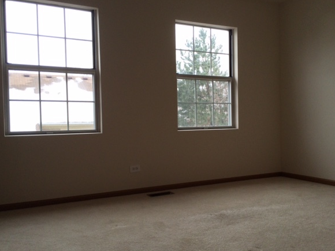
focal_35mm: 32
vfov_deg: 44.1
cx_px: 173
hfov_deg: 56.8
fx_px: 310
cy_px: 133
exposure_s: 1/342
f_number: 2.2
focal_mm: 4.15
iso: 32
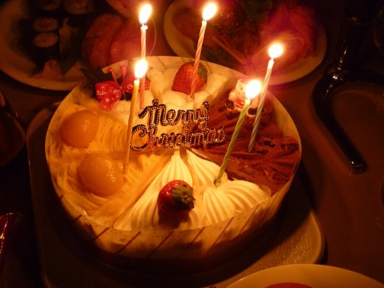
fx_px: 599
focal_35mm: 54
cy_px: 144
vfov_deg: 27.0
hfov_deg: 35.5
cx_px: 192
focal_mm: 9.6
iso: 400
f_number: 3.8
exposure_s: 1/15
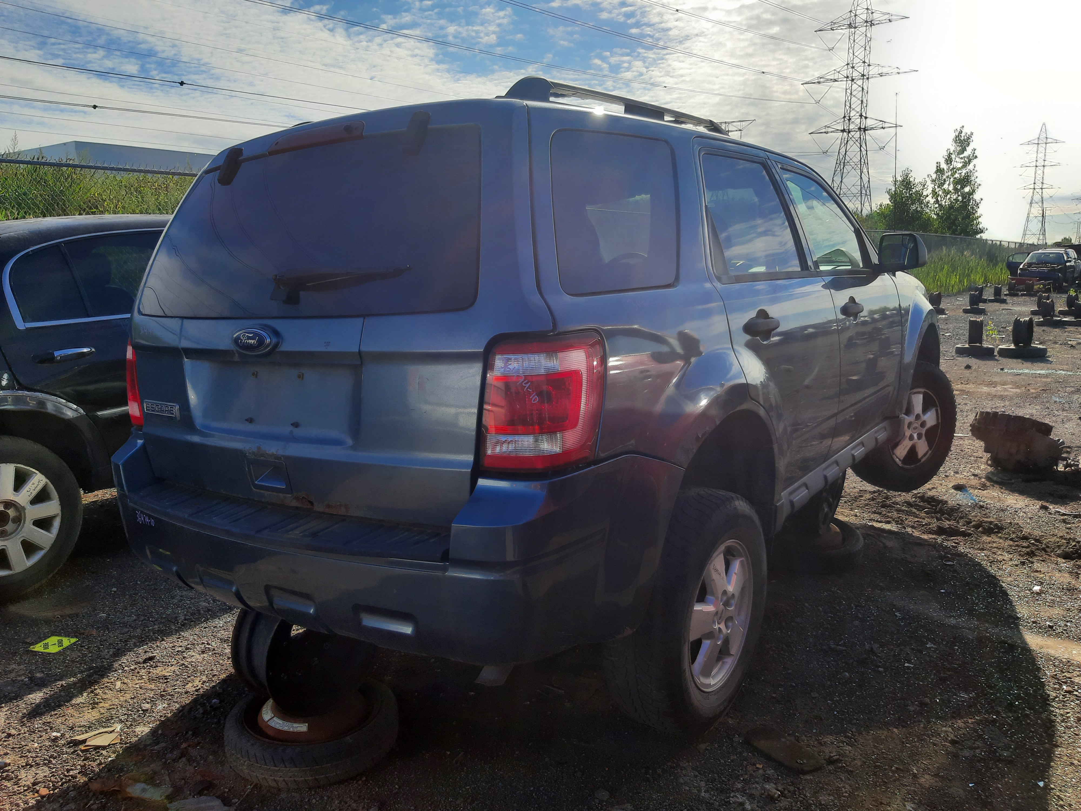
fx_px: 812
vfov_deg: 53.1
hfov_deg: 67.3
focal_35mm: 26
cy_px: 406
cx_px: 540
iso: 40
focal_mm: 3.92
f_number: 1.7
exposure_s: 1/1202
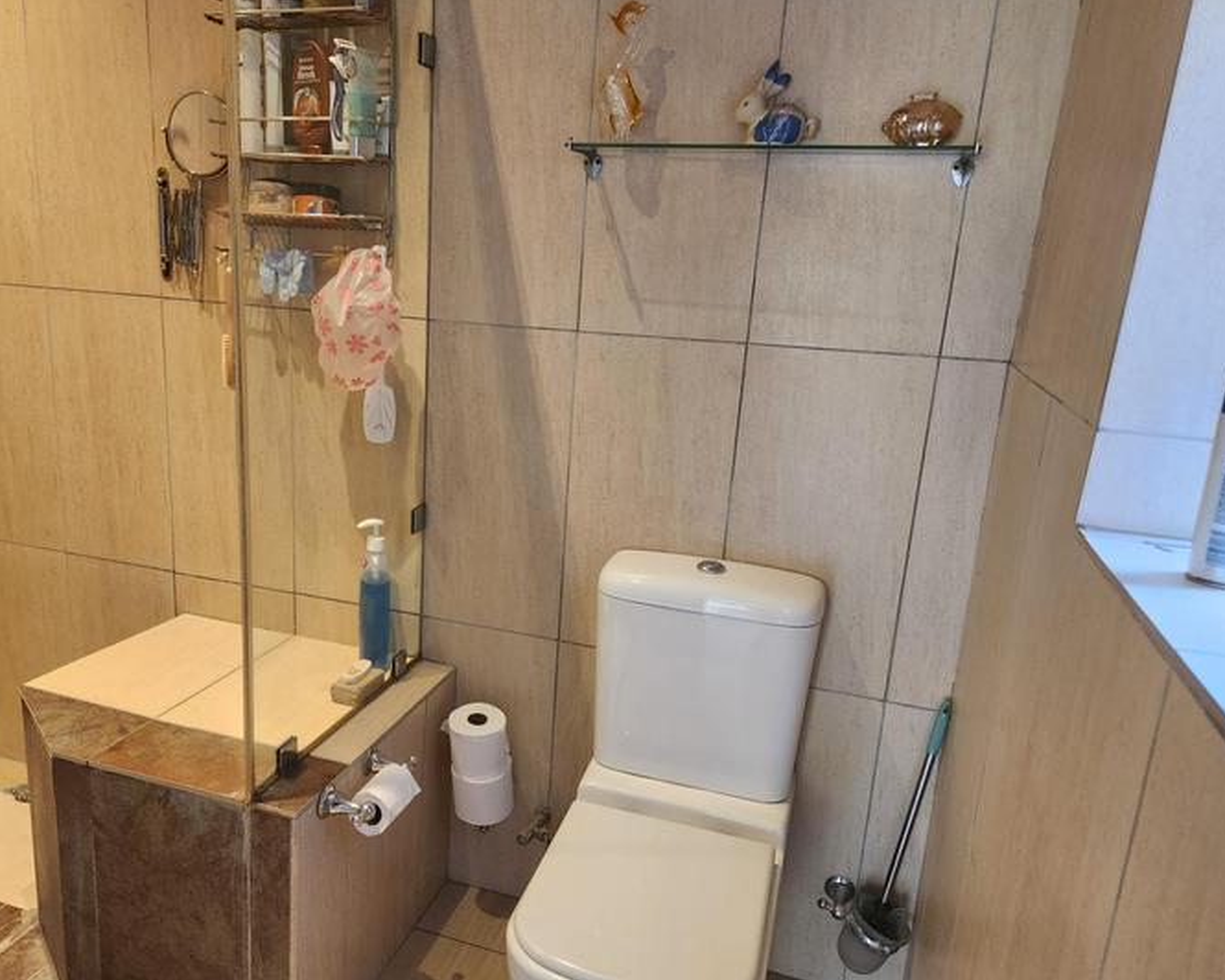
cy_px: 532
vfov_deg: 53.1
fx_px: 979
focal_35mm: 27
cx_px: 499
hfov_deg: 63.6
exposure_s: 1/100
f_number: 1.8
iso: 640
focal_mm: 5.4
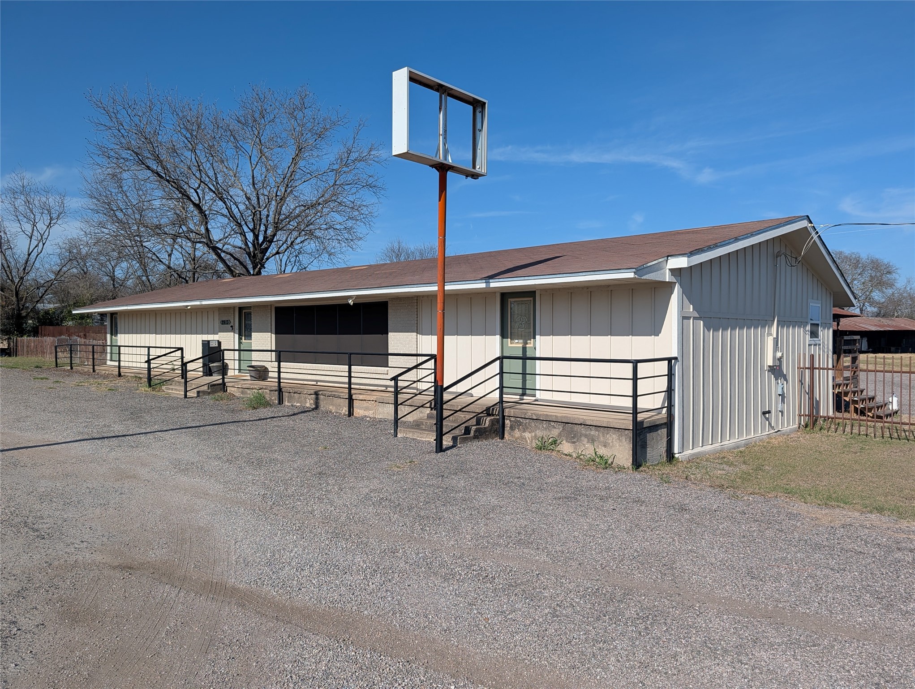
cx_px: 458
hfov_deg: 71.5
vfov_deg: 56.9
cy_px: 344
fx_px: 635
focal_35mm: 24
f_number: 1.68
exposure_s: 1/1880
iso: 18
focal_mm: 6.9
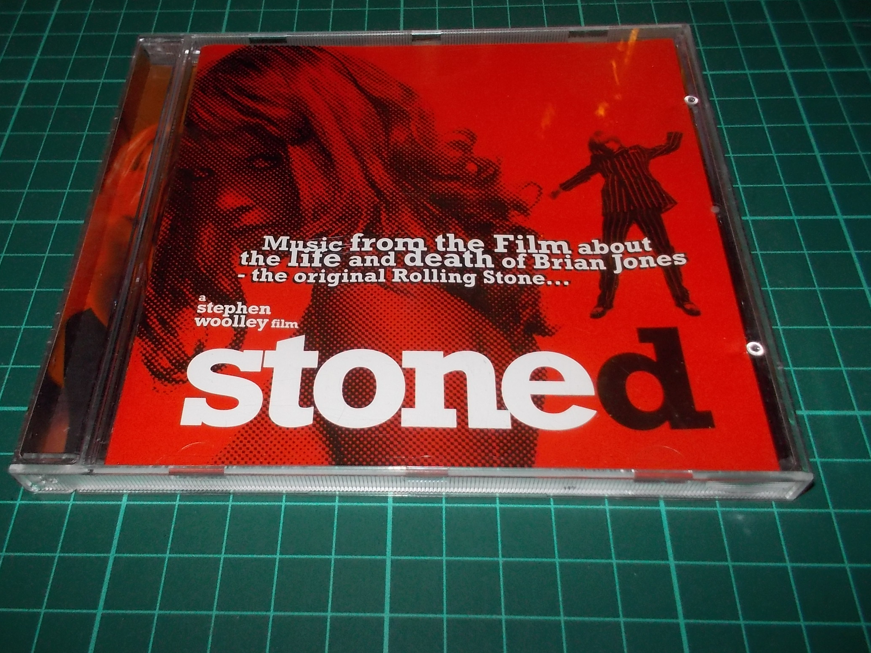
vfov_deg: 44.2
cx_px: 392
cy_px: 319
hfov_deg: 56.7
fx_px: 805
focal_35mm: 32
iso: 200
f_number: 3.3
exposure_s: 1/30
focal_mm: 4.1
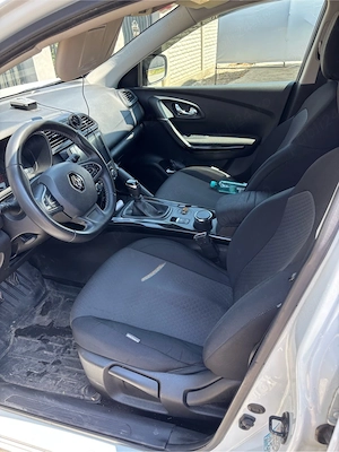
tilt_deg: -31.2
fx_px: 339
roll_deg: +5.2
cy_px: 226
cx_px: 170
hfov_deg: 53.1
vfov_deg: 67.3
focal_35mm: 26
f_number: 1.6
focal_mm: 5.96
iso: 50
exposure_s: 1/171
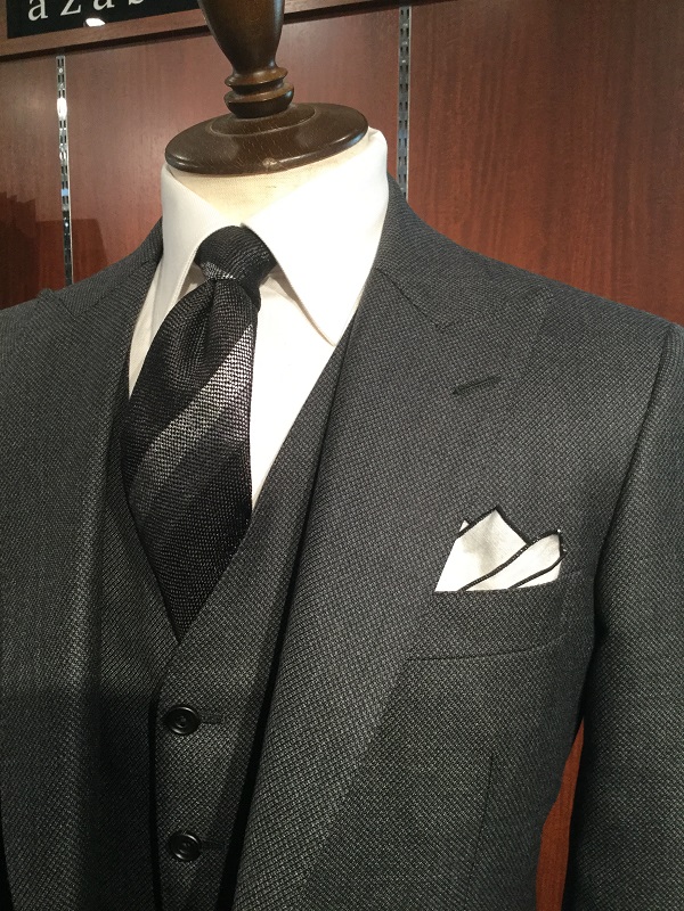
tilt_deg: -9.7
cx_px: 342
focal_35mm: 31
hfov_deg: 45.4
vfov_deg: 58.4
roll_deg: +0.3
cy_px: 456
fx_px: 817
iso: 40
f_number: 2.4
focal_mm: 3.3
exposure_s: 1/30
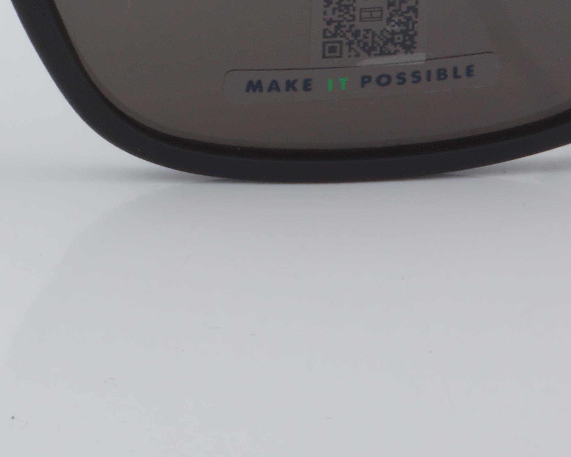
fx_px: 4166
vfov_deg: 6.2
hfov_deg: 7.8
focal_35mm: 246
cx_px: -107
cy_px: -86
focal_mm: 55
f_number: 32
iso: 100
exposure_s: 1/4
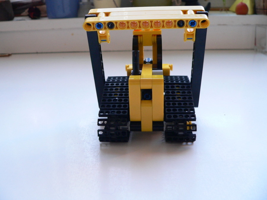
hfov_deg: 51.4
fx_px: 278
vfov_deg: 39.7
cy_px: 100
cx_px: 134
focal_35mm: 36
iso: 200
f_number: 2.8
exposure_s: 1/15
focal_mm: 6
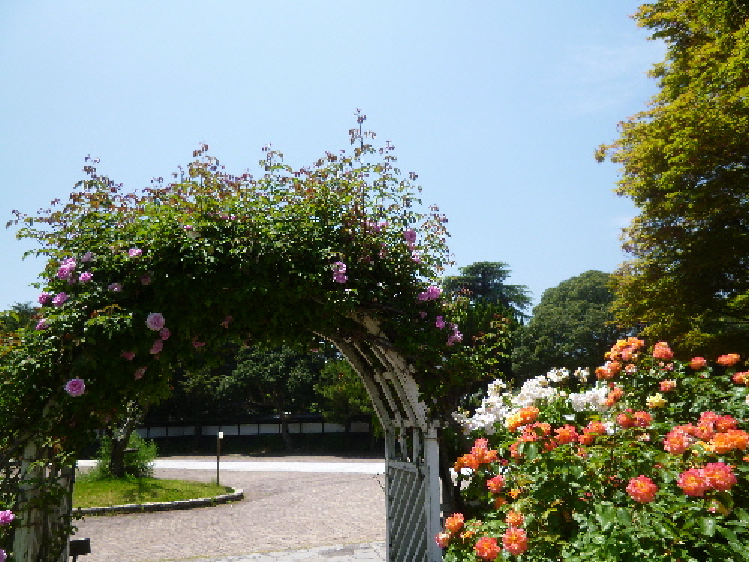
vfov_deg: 56.8
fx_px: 519
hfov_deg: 71.6
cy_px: 281
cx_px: 374
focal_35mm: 24
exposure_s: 1/1300
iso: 100
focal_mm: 4.3
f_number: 2.5
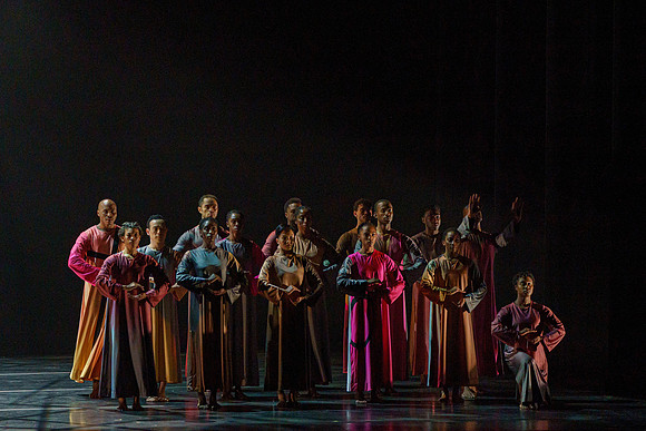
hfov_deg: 9.3
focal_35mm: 222
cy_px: 187
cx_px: 325
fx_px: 3978
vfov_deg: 6.2
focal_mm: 187
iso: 6400
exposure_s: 1/250
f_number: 5.6
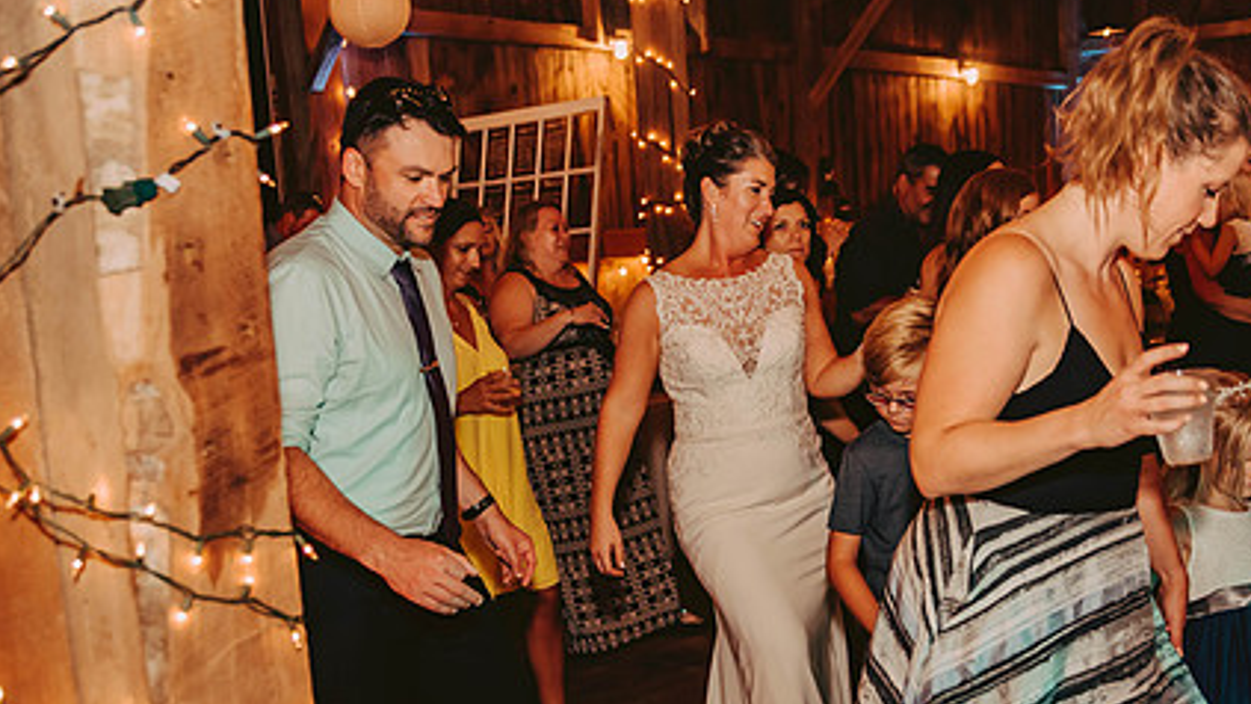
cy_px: 454
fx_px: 1526
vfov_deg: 25.9
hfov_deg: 44.3
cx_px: 757
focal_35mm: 46
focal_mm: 32
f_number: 2.8
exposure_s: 1/125
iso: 1250
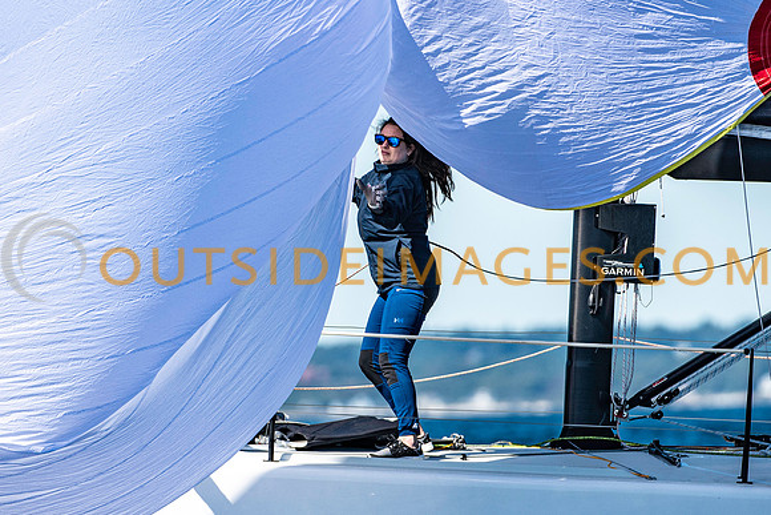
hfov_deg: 3.3
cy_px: 228
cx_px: 383
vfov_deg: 2.2
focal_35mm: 628
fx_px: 13444
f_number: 5
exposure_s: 1/3200
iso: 320
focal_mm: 310
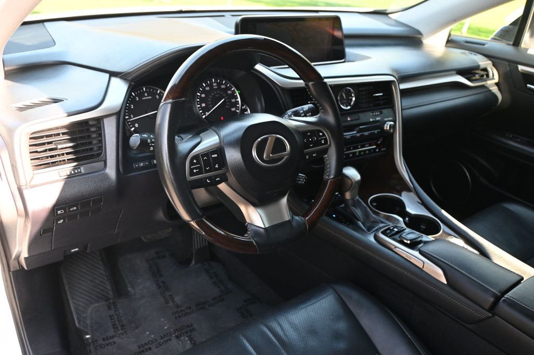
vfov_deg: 42.6
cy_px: 178
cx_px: 267
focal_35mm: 31
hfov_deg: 60.7
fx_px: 456
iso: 800
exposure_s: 1/125
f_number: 3.8
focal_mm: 20.5
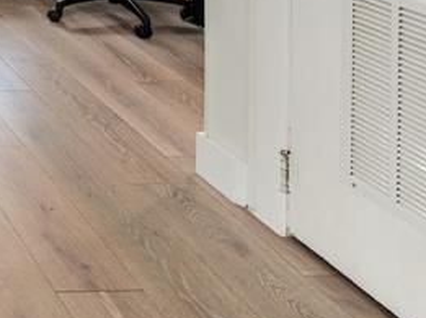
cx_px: -274
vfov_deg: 20.8
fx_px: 676
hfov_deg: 23.9
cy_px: -207
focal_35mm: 55
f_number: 4
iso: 200
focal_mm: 7
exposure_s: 1/13
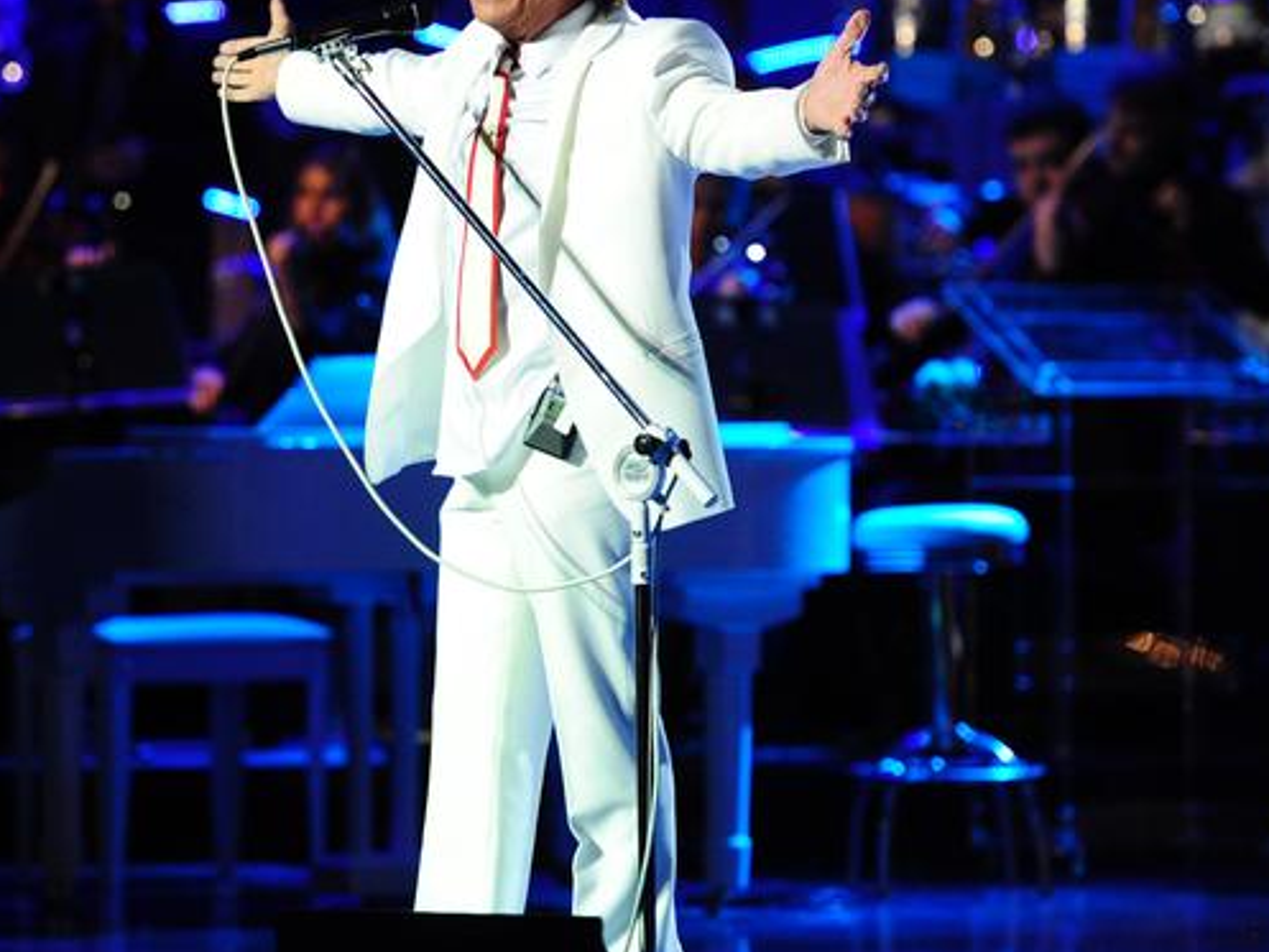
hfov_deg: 8.1
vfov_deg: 6.1
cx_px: 523
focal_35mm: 245
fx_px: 8984
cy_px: 346
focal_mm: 165
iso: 5000
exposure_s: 1/1600
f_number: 2.8
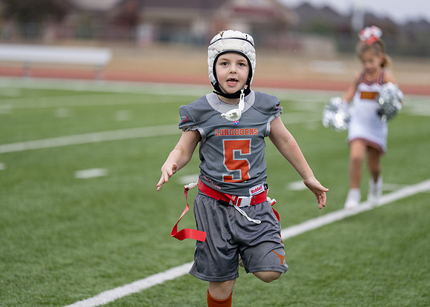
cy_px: 154
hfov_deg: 10.9
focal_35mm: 184
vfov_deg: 7.8
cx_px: 215
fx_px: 2252
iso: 500
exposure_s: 1/1000
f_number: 2.8
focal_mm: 176
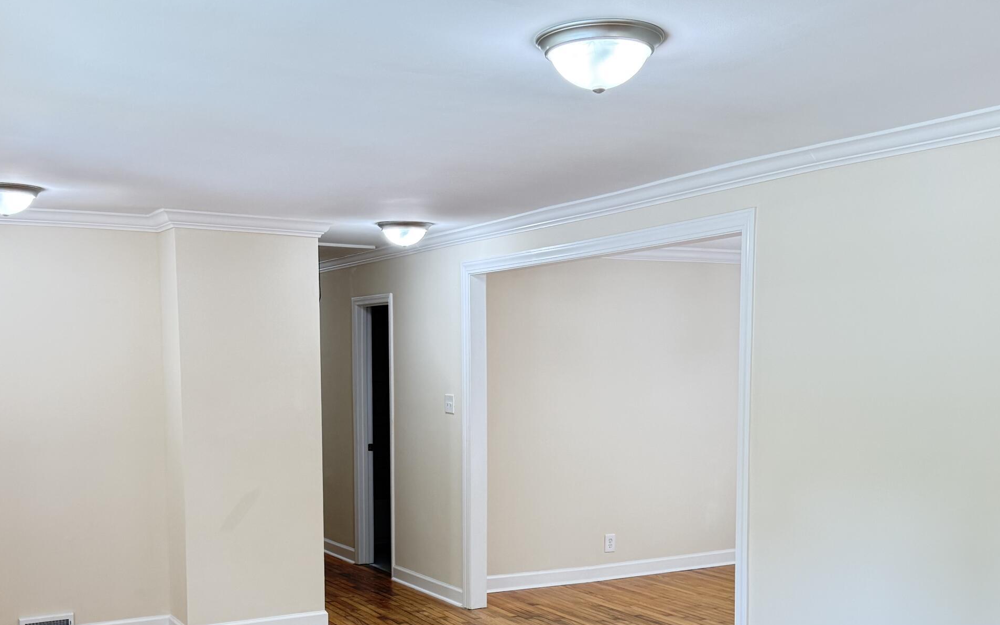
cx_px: 489
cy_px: 450
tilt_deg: -4.3
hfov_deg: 49.3
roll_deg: -0.1
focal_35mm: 40
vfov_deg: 31.5
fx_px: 1090
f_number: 1.78
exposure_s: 1/120
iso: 250
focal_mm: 6.76
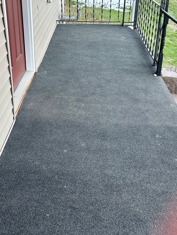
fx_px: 266
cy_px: 46
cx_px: 58
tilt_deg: -20.0
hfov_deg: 36.4
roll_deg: +0.0
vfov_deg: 45.4
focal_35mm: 39
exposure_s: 1/529
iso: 80
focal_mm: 6.86
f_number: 1.78
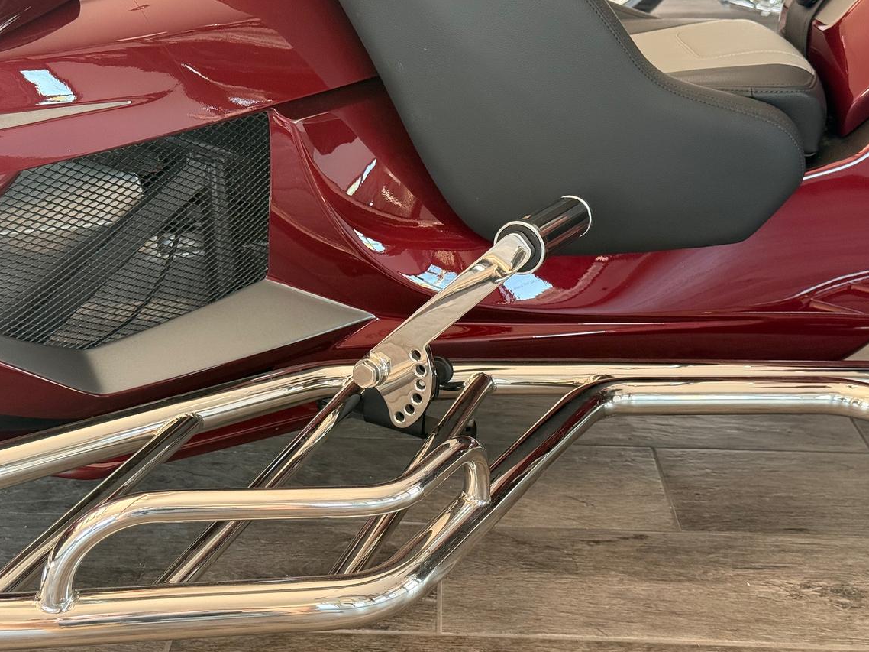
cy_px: 293
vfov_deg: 27.0
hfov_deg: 35.5
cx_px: 389
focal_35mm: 54
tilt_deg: -20.3
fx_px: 1355
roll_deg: -0.4
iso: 320
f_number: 1.78
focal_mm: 6.76
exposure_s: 1/120
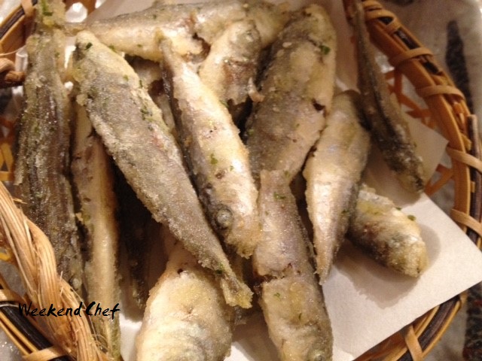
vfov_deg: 40.7
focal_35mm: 35
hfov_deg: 52.6
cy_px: 180
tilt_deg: -63.8
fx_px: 487
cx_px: 241
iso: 200
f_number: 2.4
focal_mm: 4.28
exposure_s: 1/20
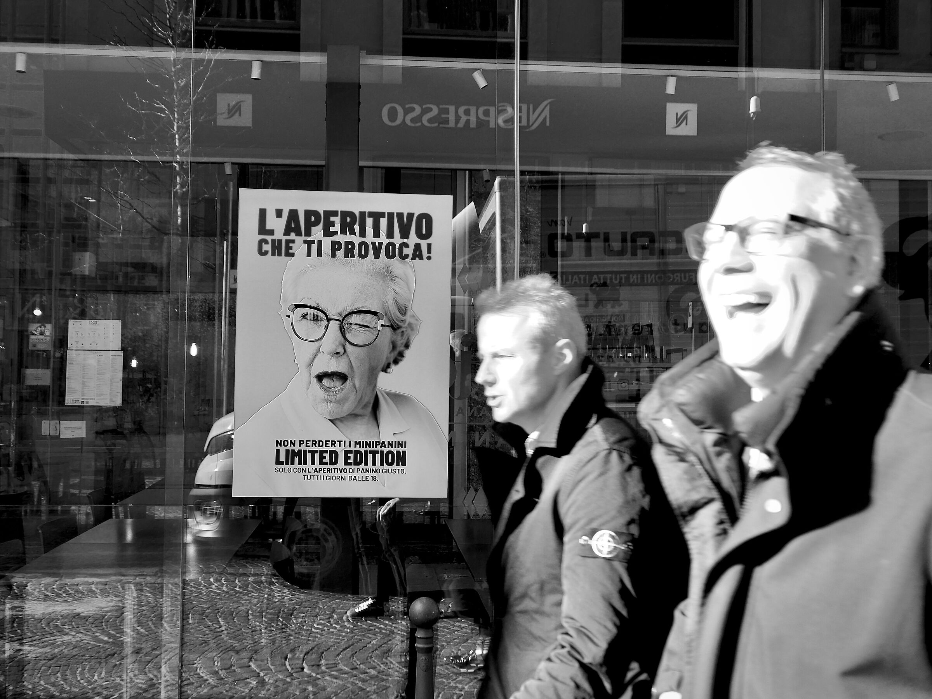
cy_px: 350
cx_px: 466
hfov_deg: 52.6
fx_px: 942
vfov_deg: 40.7
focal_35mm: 35
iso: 200
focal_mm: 15.9
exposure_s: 1/250
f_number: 2.8
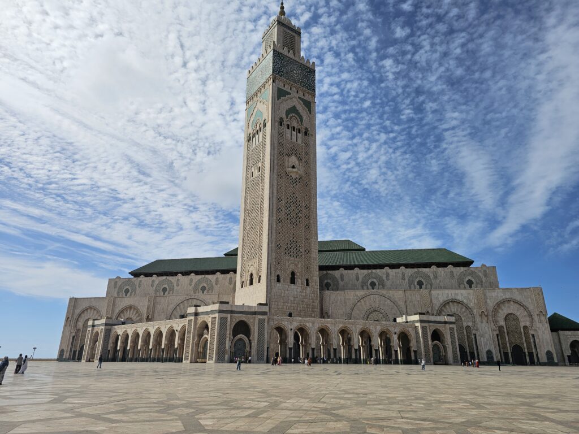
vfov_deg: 58.9
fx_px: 385
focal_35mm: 23
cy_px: 217
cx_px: 290
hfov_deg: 73.9
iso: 10
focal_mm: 6.3
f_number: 1.7
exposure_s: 1/1584
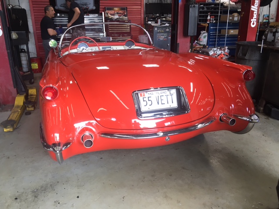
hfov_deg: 61.7
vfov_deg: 48.2
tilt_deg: -19.8
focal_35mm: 29
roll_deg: -1.1
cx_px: 140
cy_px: 104
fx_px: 234
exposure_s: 1/40
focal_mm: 4.15
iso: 25
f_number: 2.2
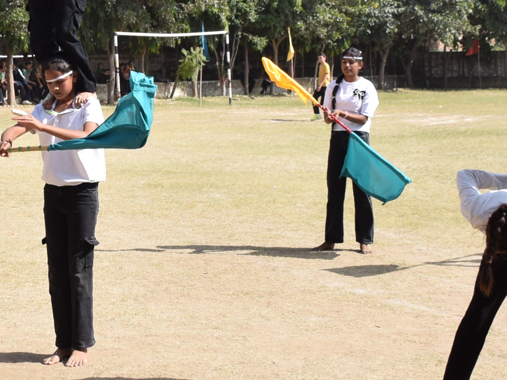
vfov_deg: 17.4
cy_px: 56
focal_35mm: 84
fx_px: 1230
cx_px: 38
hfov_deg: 22.6
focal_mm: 18
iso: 400
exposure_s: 1/2500
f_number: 4.5
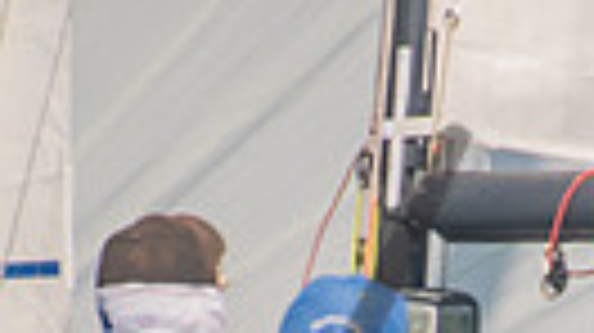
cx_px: 513
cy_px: 637
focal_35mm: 1682
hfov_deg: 1.3
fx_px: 26471
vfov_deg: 0.7
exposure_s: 1/1000
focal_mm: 240
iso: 400
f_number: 6
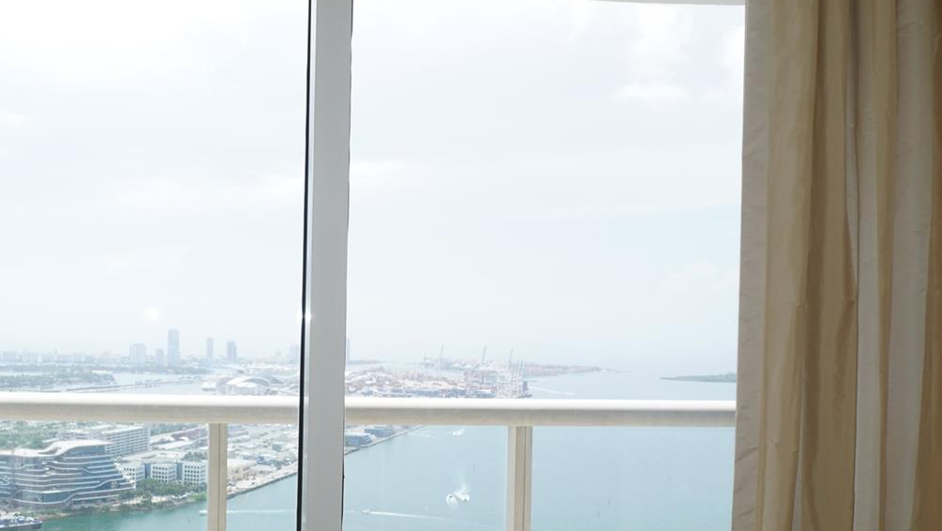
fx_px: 999
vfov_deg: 29.6
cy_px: 344
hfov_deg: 48.1
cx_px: 211
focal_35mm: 40
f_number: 5.6
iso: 100
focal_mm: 16
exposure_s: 1/160
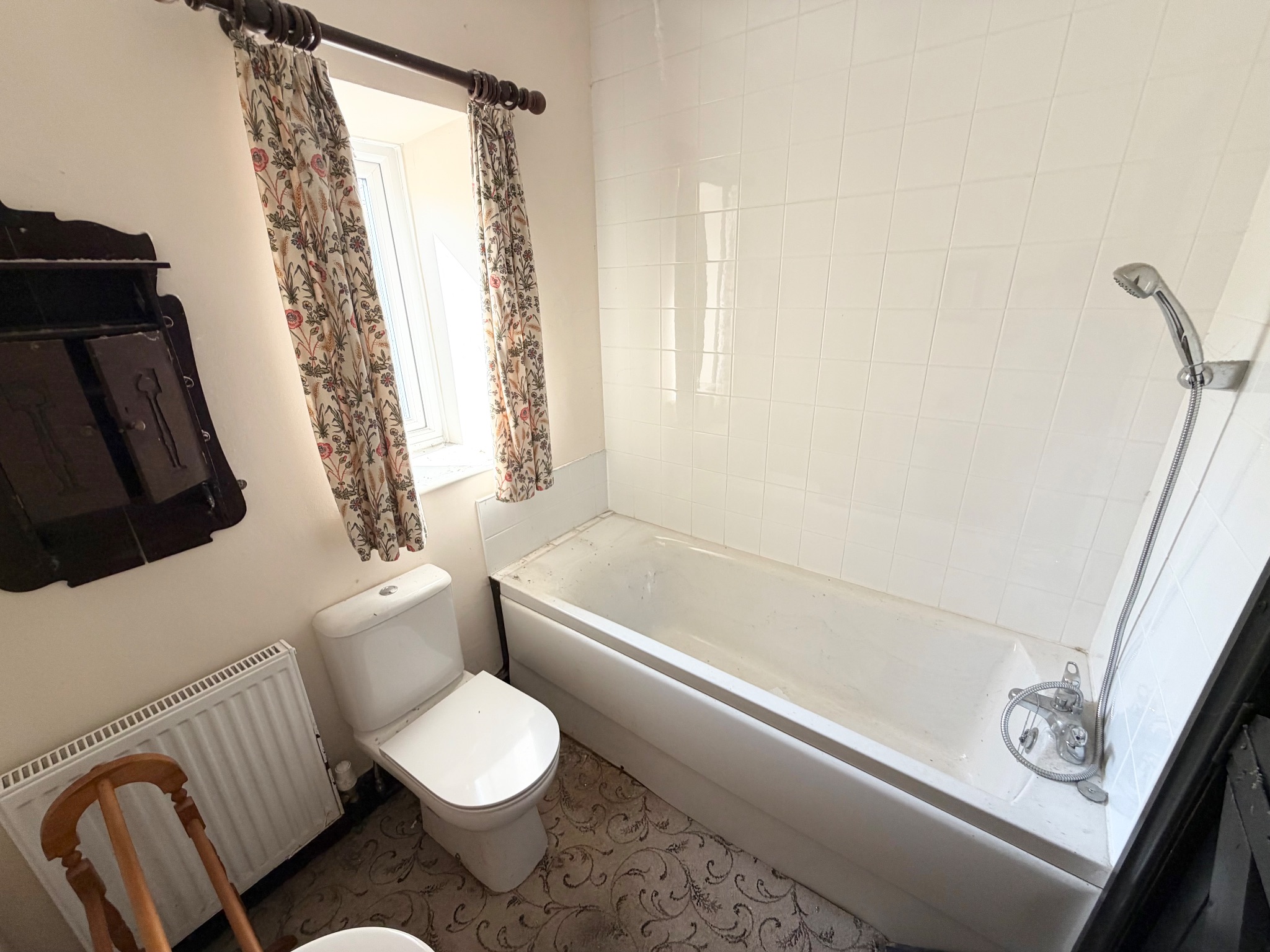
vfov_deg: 85.7
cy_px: 476
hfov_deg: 102.1
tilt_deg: -20.2
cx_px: 635
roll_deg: +2.0
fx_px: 514
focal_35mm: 14
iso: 125
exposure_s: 1/121
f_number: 2.2
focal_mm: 2.22
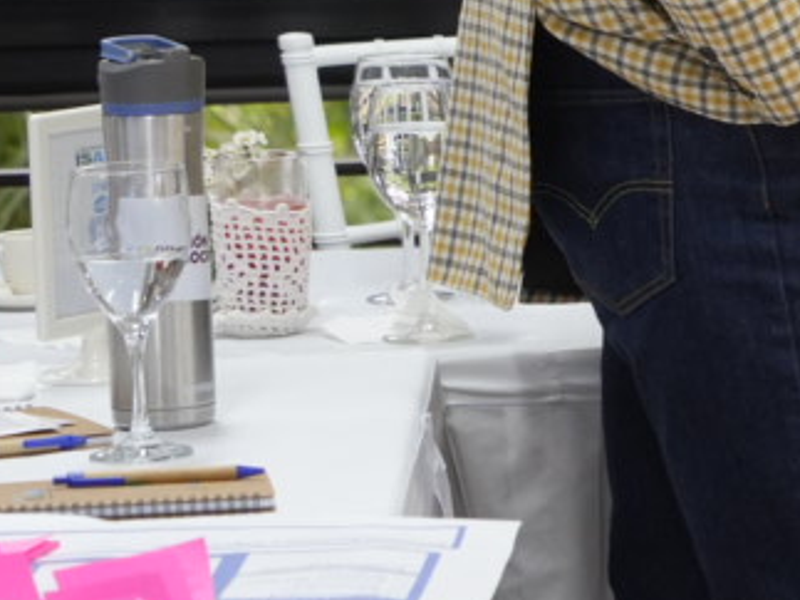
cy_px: -27
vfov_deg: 4.7
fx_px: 7231
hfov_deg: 6.1
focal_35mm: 313
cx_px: 1697
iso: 800
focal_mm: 65
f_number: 4
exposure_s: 1/160
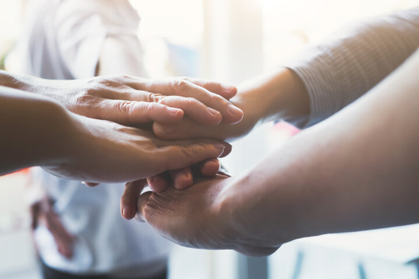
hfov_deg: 36.9
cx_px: 213
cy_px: 140
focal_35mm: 54
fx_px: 628
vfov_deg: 25.1
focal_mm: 35
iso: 500
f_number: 2.8
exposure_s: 1/125
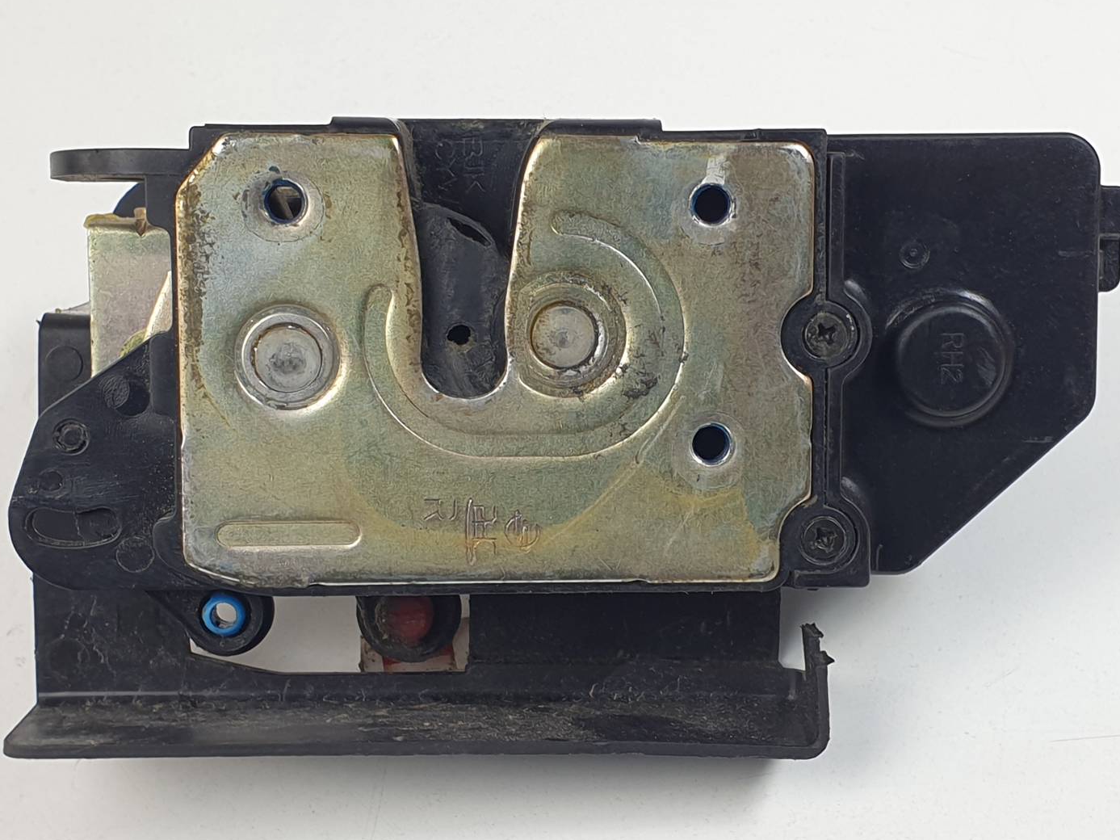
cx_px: 568
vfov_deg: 51.3
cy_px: 414
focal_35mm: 27
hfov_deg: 65.3
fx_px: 874
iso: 50
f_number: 2.4
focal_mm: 4.3
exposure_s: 1/124
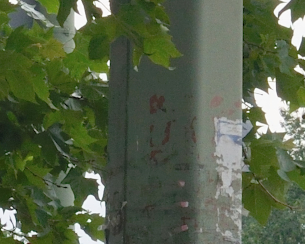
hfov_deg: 3.8
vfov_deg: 3.0
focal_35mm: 516
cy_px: 673
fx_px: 4655
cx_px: 252
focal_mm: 40
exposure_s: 1/320
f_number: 9
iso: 250
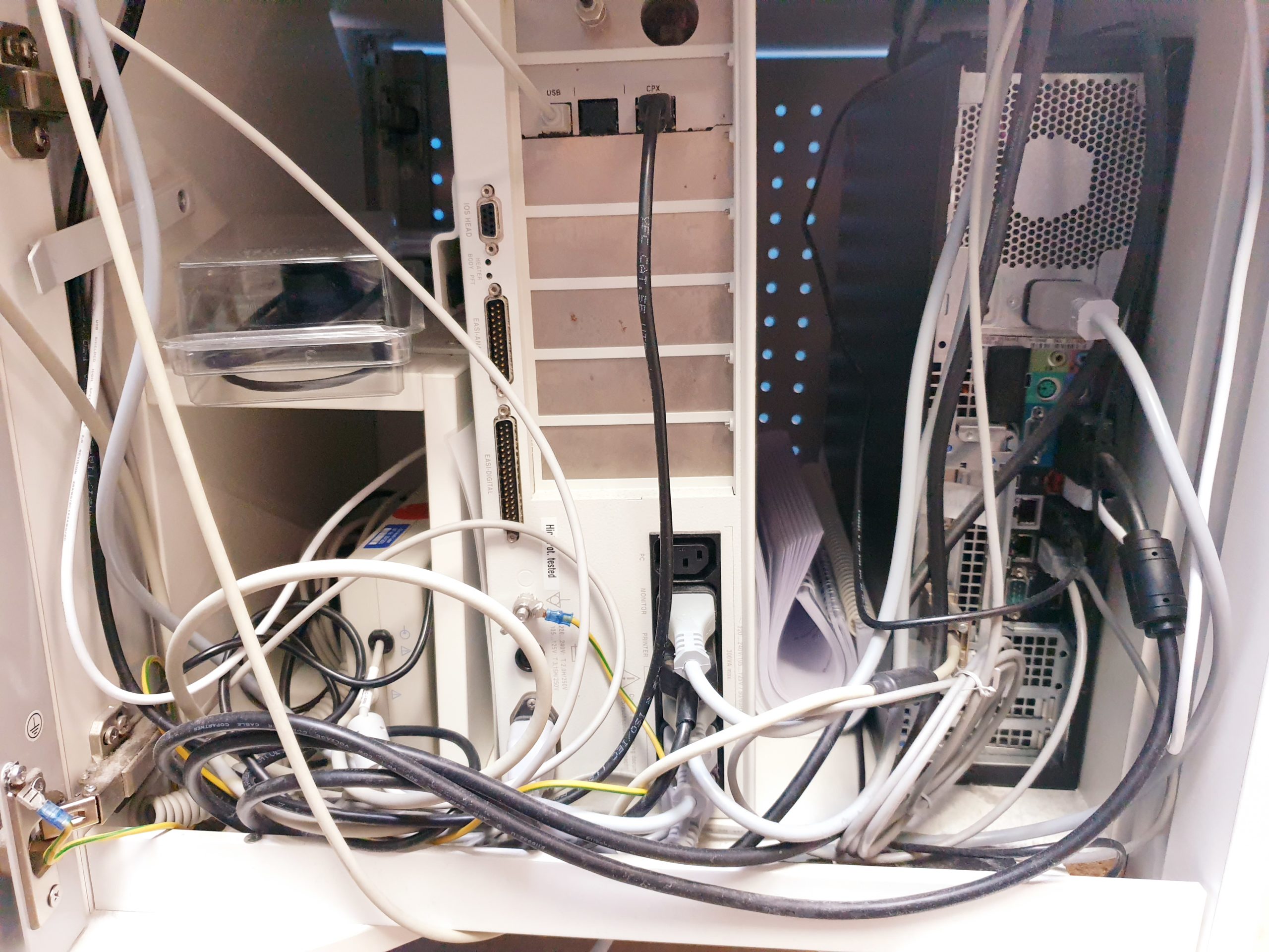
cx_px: 634
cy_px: 476
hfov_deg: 67.3
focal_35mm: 26
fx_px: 953
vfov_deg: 53.1
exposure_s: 1/50
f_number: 1.5
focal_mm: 4.3
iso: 250
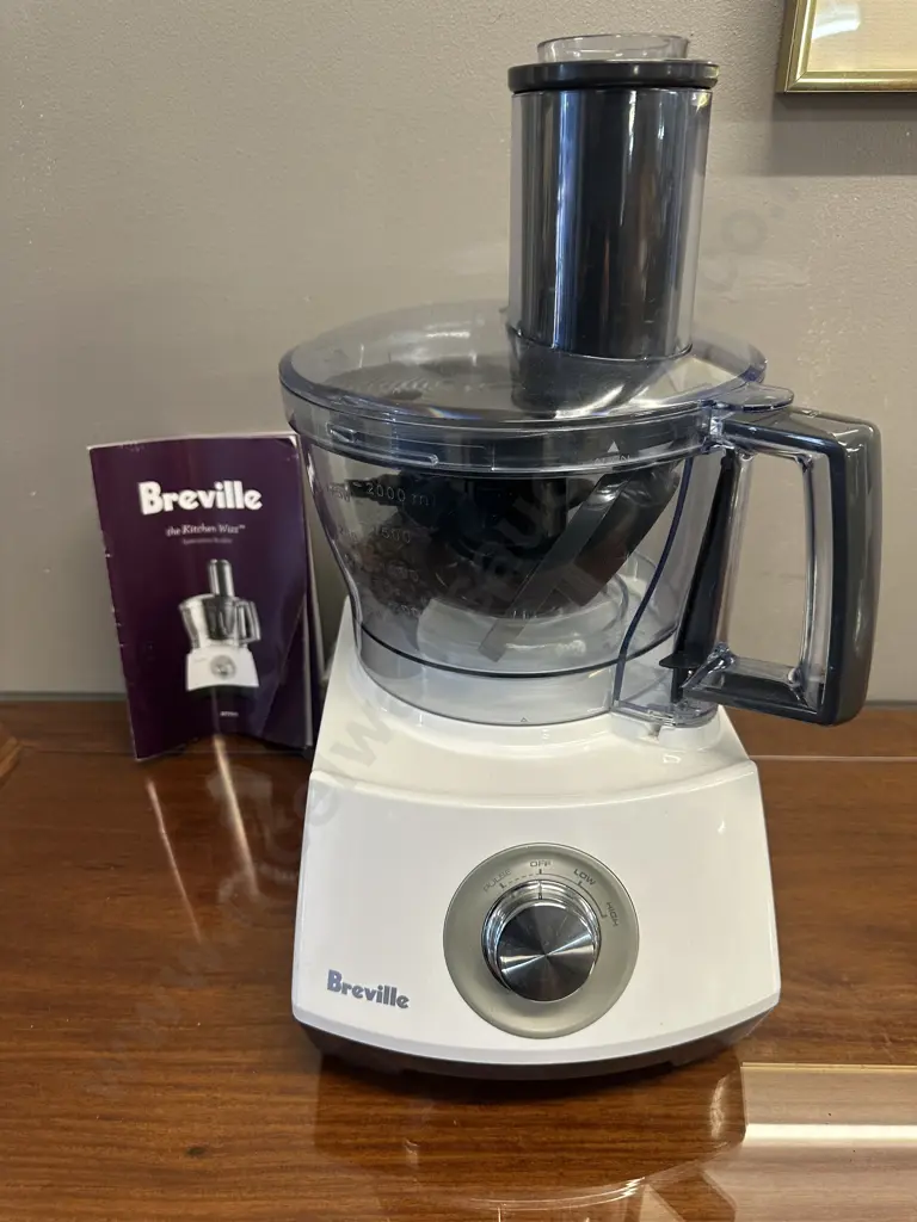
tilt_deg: -28.3
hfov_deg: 56.8
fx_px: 848
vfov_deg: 71.6
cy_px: 611
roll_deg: +0.7
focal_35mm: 24
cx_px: 458
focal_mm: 6.86
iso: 160
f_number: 1.78
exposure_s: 1/50
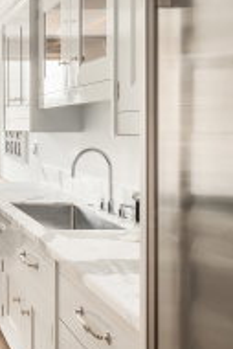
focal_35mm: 43
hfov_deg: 25.7
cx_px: -88
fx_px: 417
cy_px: 154
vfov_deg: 45.3
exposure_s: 1/3
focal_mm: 17
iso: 640
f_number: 16
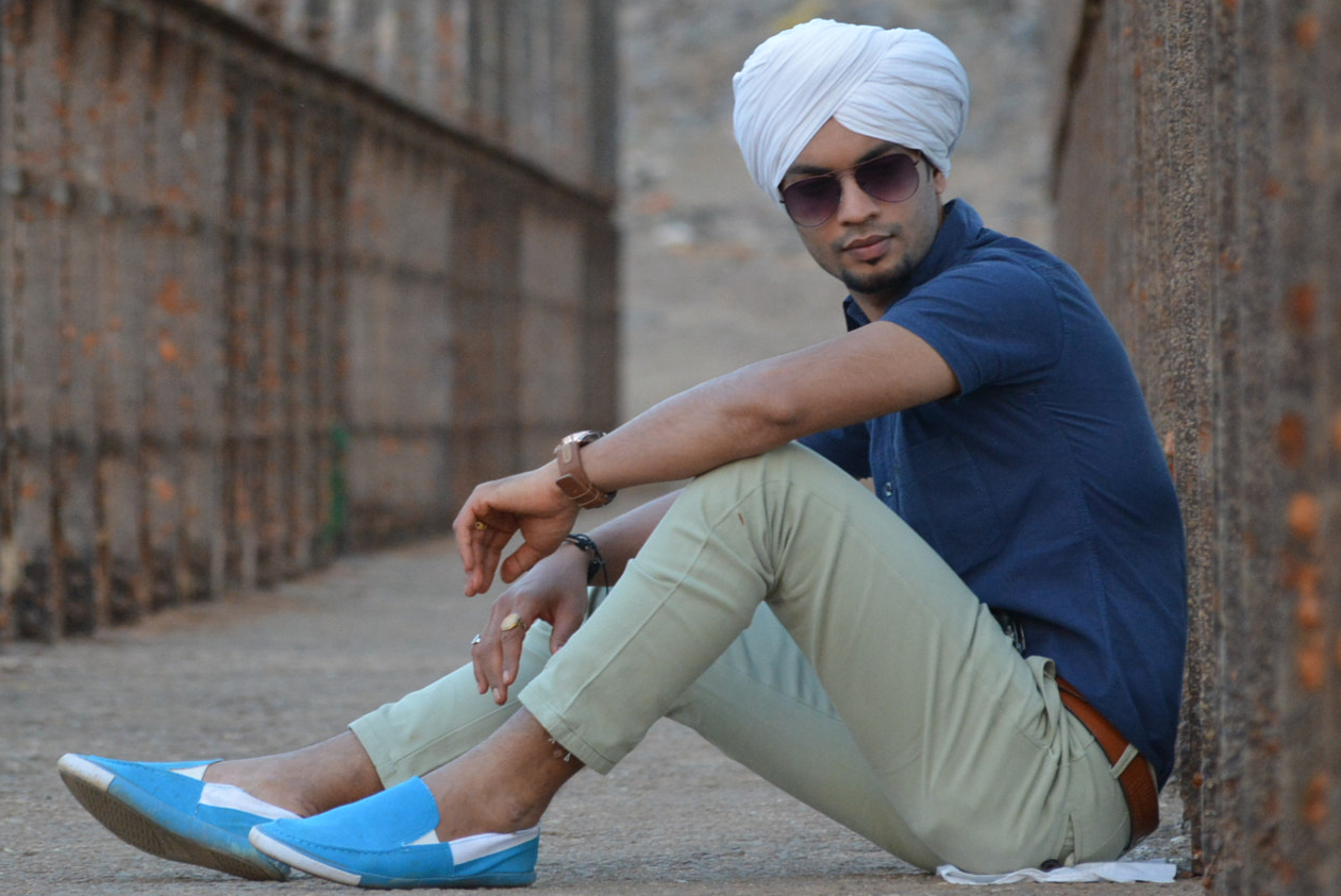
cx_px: 481
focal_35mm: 341
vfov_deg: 4.0
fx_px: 12712
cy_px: 280
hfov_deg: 6.0
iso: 1400
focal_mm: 140
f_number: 5
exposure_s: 1/125
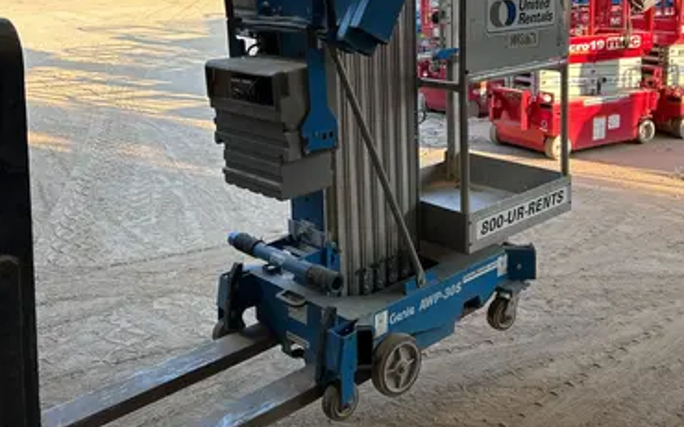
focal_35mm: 41
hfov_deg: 48.1
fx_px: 764
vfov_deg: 30.3
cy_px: 75
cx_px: 392
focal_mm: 5.7
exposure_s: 1/365
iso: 50
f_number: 1.5
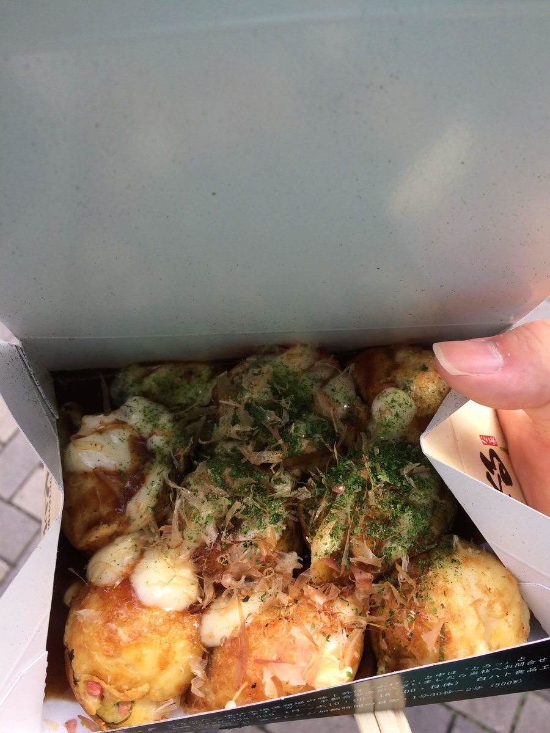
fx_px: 614
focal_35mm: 29
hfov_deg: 48.2
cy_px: 366
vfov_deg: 61.7
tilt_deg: -57.3
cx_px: 275
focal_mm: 4.15
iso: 32
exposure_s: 1/387
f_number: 2.2
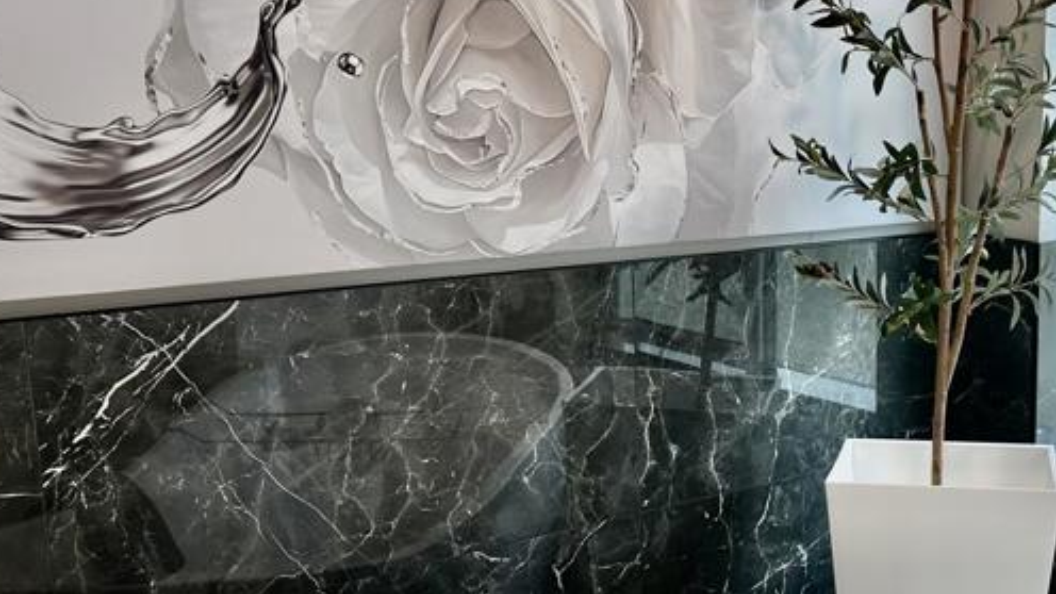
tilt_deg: -11.3
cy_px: 392
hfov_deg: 35.7
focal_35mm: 54
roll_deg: -0.9
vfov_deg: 22.1
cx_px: 990
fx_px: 1512
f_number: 1.78
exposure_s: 1/220
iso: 64
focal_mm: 6.86
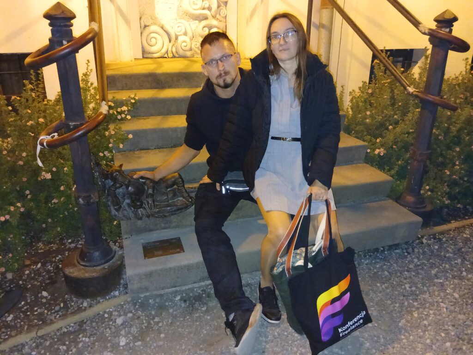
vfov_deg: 51.4
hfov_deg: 65.3
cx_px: 236
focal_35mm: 27
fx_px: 369
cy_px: 178
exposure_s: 1/20
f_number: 1.8
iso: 800
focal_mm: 3.98
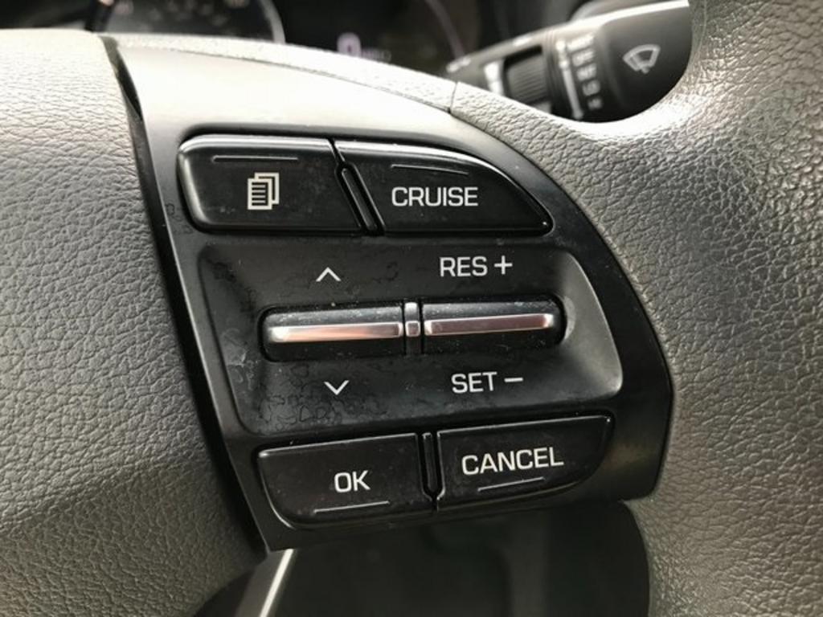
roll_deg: +1.4
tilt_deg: -27.9
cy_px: 308
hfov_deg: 63.4
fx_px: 666
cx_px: 412
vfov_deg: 49.7
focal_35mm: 28
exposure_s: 1/40
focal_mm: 3.99
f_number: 1.8
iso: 25
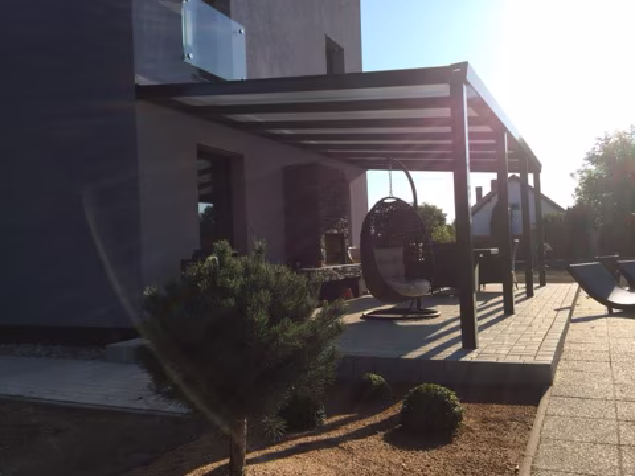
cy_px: 238
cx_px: 318
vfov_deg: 46.8
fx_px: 550
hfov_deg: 60.0
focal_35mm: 30
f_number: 2.2
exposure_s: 1/2160
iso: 40
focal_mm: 4.12
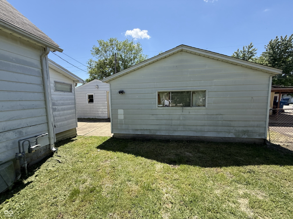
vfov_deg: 85.7
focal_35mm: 14
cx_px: 146
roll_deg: +1.2
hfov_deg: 102.1
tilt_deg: -4.0
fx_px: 118
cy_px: 110
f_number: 2.2
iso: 64
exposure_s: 1/928
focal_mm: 2.22
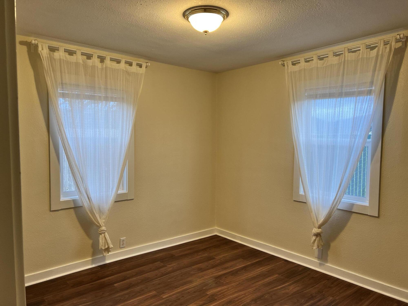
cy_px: 153
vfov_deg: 53.1
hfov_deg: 67.3
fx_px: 306
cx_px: 204
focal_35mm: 26
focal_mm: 5.7
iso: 80
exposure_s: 1/60
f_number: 1.5
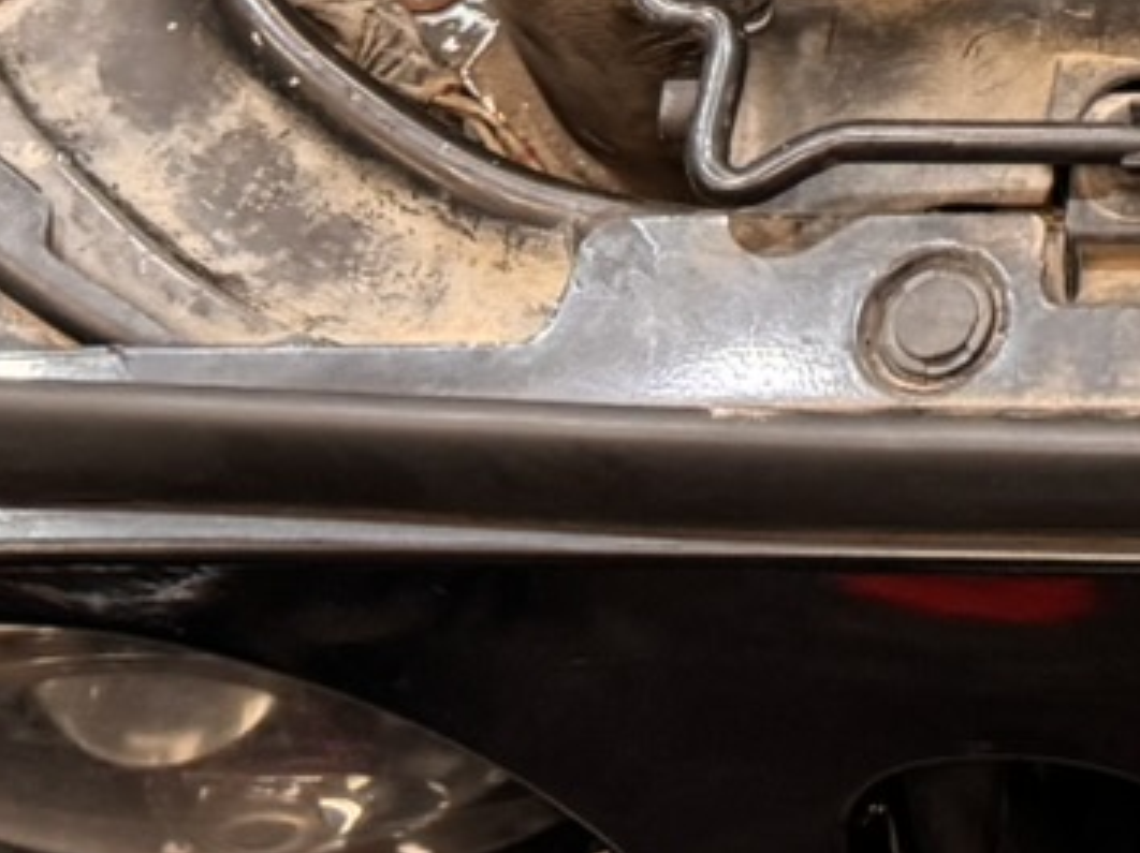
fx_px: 4575
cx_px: 2435
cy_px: -1278
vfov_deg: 9.4
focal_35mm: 139
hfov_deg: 12.2
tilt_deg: -53.0
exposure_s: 1/60
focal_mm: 6.76
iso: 250
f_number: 1.78
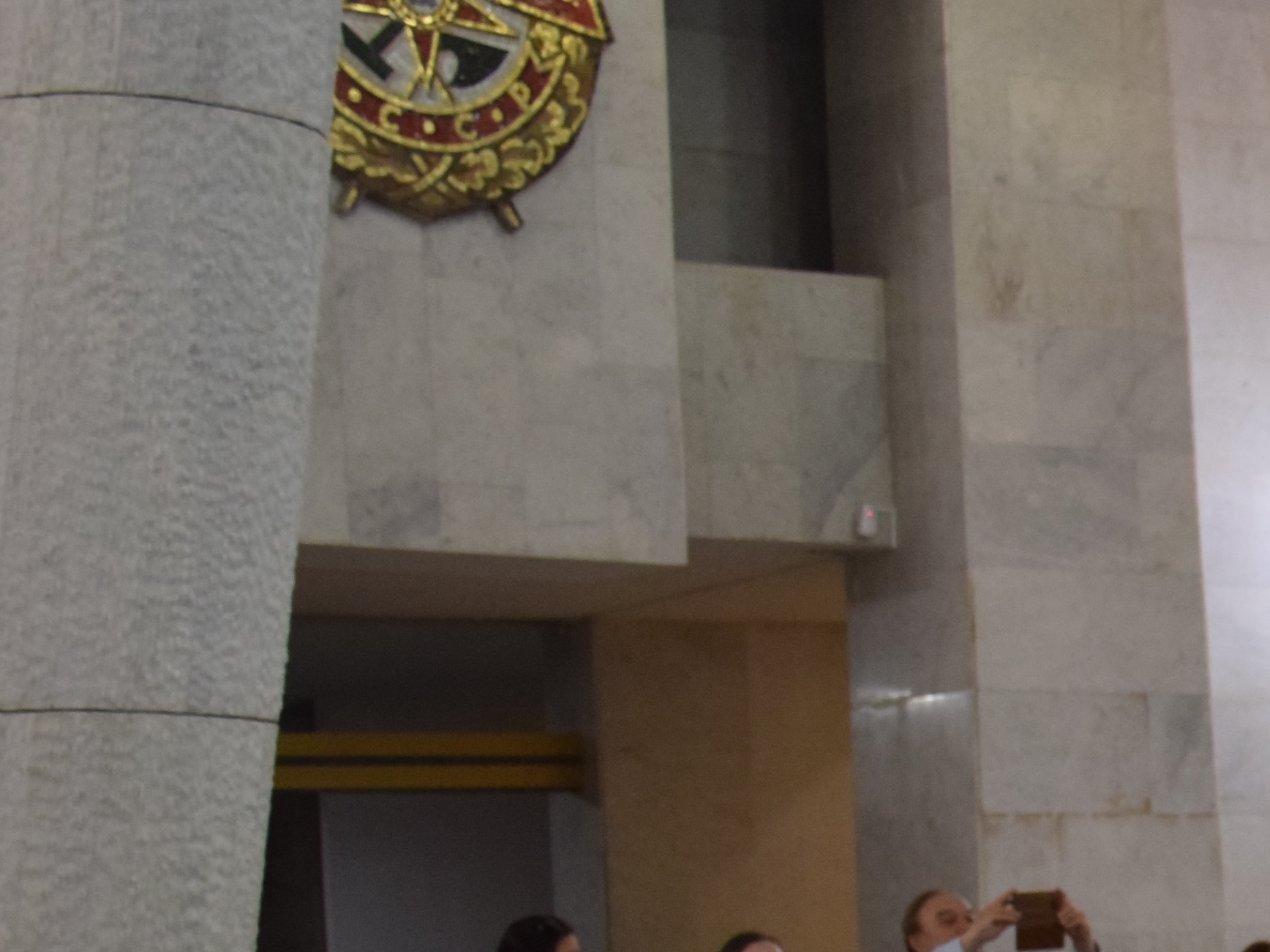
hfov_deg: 15.3
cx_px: 2143
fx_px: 4207
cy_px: 1250
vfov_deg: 12.5
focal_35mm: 115
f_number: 3.8
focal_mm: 23
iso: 1000
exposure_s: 1/60
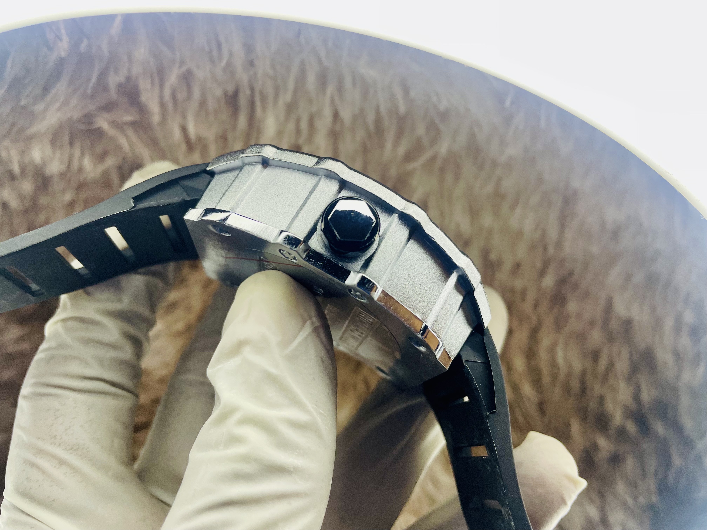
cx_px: 354
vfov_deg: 53.1
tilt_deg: -56.3
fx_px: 531
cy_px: 265
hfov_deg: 67.3
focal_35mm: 26
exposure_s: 1/121
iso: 100
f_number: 1.6
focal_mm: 4.2
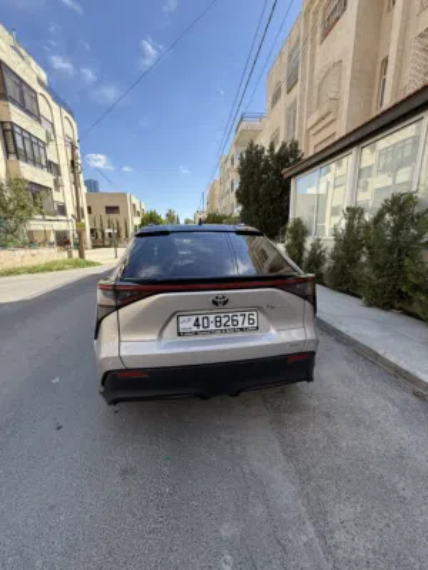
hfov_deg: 85.7
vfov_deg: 102.1
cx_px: 214
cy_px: 285
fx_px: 231
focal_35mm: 14
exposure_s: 1/928
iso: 64
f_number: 2.2
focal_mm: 2.22
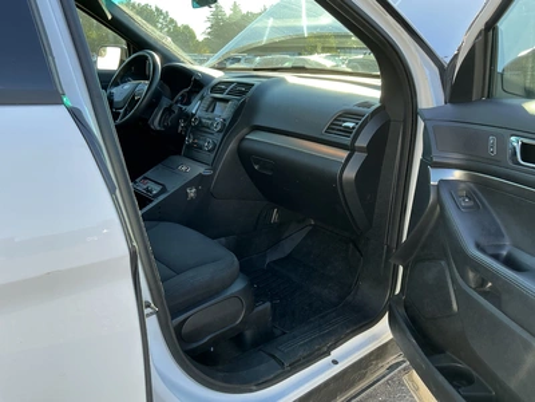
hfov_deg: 63.4
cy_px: 201
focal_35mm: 28
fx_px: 433
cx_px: 268
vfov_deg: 49.7
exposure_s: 1/135
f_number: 1.8
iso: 16
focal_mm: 3
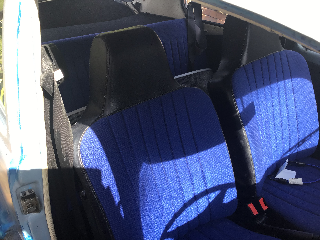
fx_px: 287
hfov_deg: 58.4
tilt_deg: -30.9
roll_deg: -2.1
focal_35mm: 31
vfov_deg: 45.4
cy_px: 120
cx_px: 160
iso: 25
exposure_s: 1/134
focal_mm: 3.3
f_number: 2.4
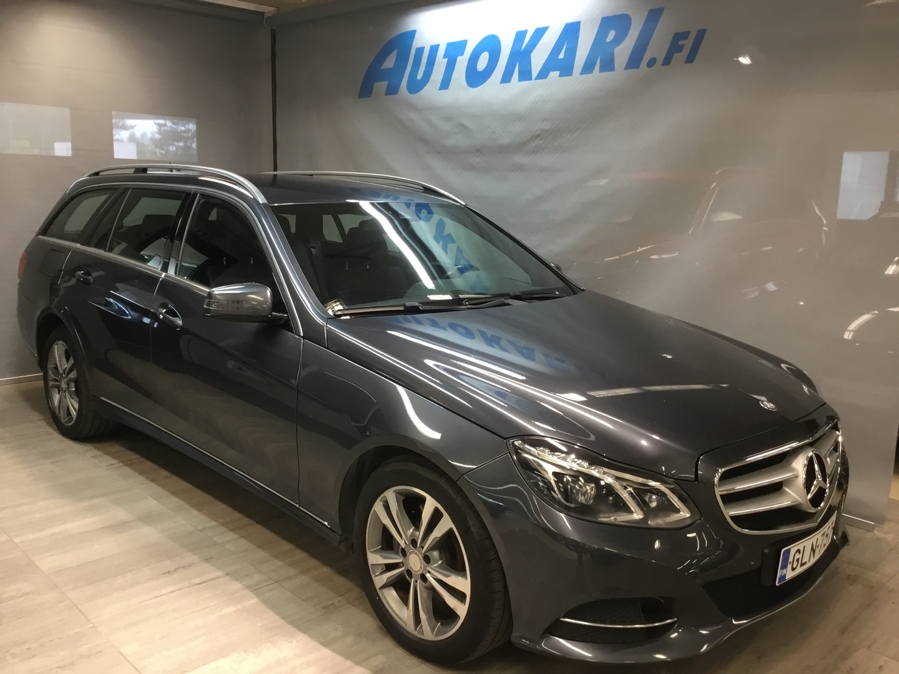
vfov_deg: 45.4
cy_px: 337
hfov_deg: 58.4
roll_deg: -0.9
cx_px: 450
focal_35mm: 31
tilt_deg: -10.7
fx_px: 805
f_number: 2.4
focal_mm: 3.3
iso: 80
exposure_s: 1/33
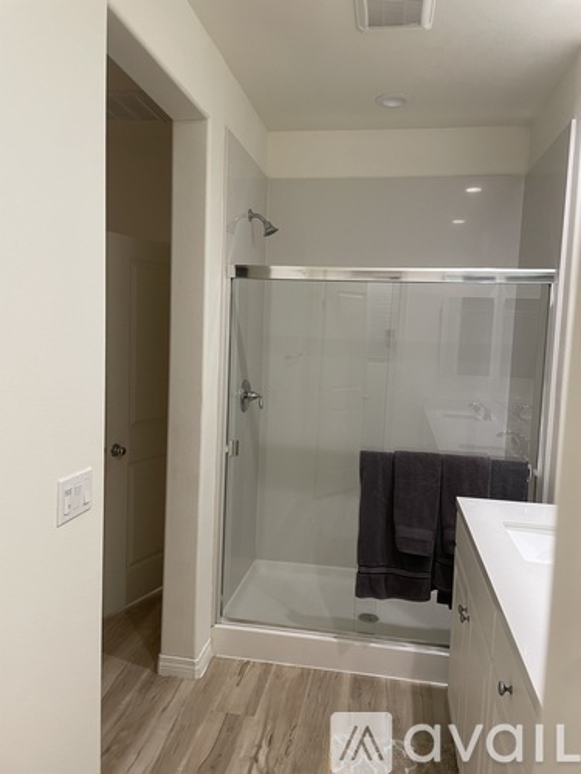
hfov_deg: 53.1
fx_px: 582
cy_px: 387
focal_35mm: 26
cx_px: 290
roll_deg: -0.8
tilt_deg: -5.6
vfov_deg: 67.3
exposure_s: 1/60
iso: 100
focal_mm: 4.2
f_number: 1.6
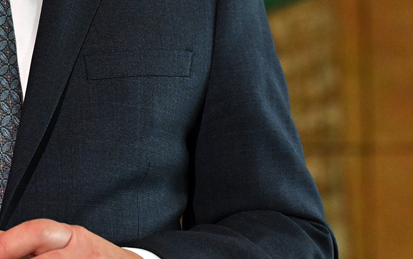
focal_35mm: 302
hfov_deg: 6.9
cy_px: -155
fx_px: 3401
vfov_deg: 4.3
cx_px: -24
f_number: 5.6
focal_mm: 95
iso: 5000
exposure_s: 1/400
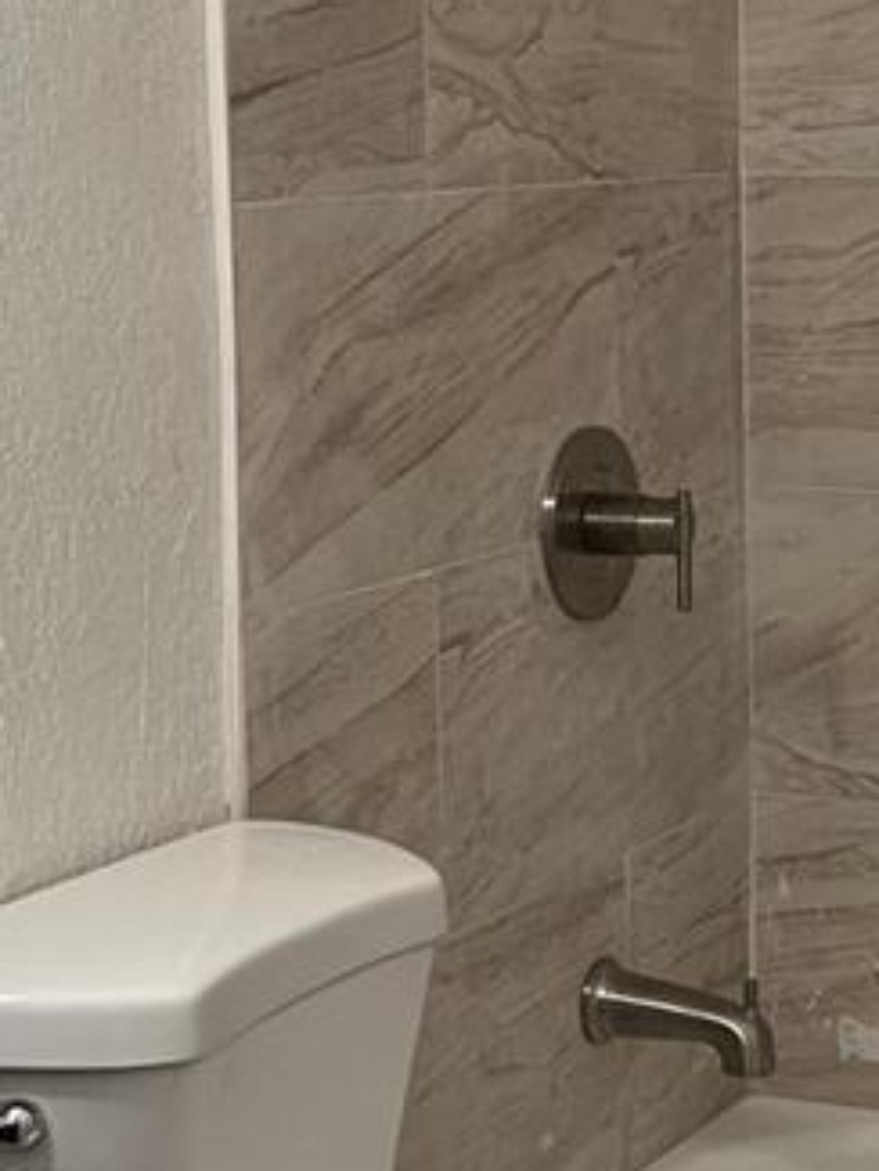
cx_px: 785
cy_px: 414
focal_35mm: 96
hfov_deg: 15.2
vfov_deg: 20.4
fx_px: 3248
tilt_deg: -6.0
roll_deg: +0.8
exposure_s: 1/60
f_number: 1.6
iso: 100
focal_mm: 5.1
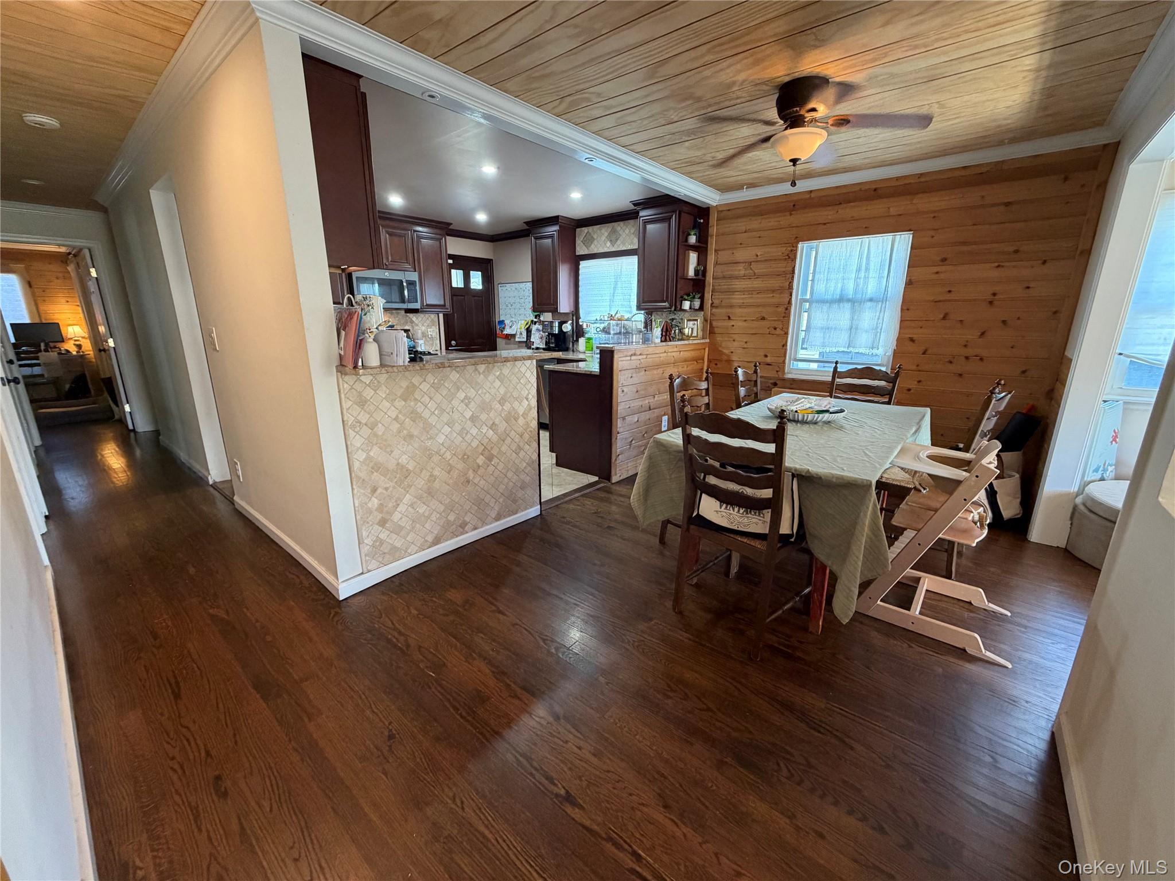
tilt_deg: -15.0
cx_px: 588
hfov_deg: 102.1
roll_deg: +0.6
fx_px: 475
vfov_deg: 85.7
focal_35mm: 14
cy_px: 440
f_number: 2.2
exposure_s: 1/60
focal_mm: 2.22
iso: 320
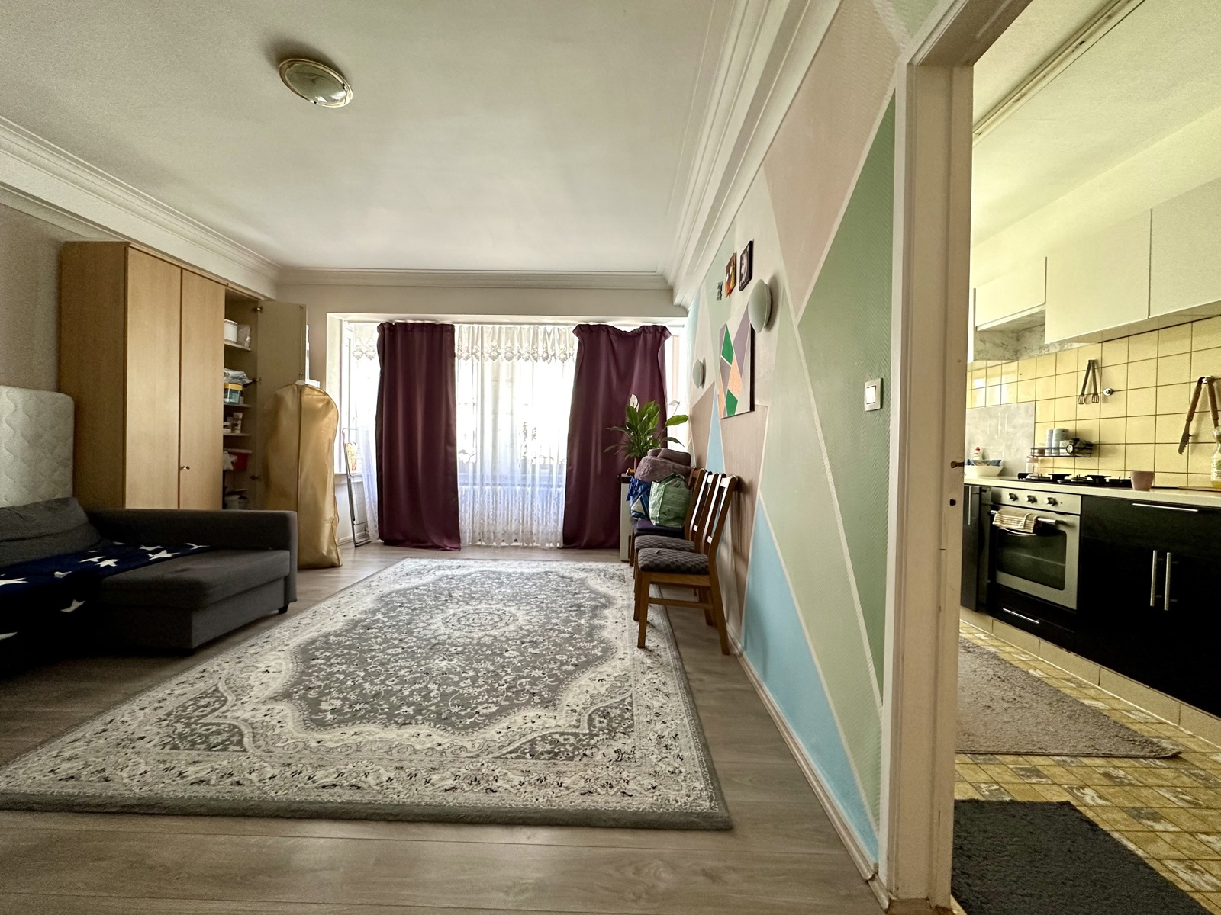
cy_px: 458
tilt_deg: -0.6
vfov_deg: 85.7
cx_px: 610
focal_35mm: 14
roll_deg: -0.9
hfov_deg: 102.1
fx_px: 494
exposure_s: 1/100
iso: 250
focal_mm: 2.22
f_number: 2.2
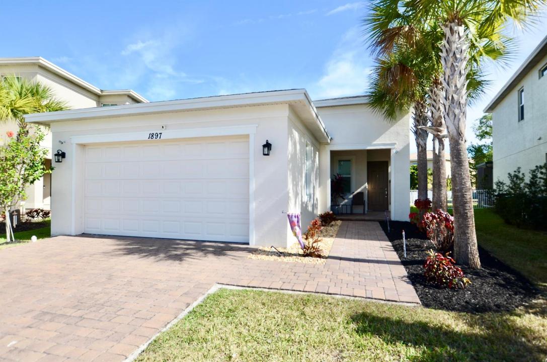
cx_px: 274
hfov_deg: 85.5
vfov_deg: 63.0
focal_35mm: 20
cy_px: 181
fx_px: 296
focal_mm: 13
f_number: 8
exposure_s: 1/200
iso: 100
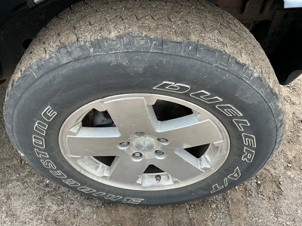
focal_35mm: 28
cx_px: 151
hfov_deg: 63.4
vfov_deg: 49.7
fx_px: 244
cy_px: 113
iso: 20
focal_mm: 3
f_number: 1.8
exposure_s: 1/122
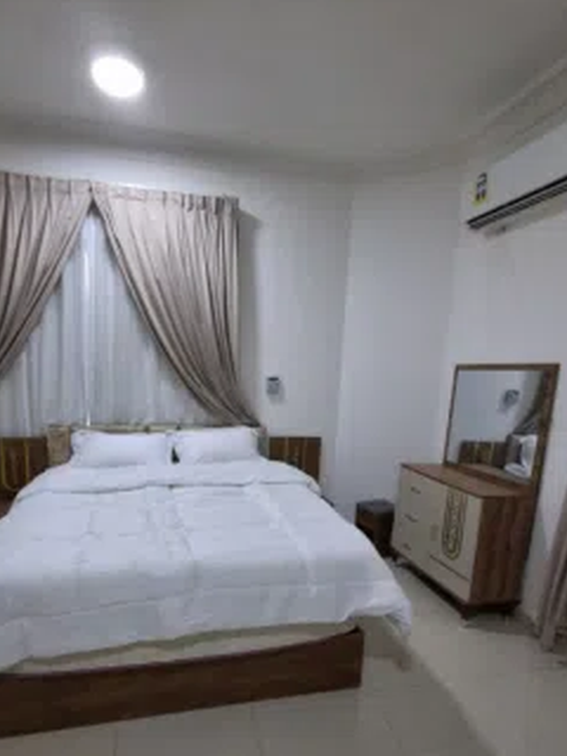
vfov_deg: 80.9
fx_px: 437
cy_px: 447
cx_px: 255
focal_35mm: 20
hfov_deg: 65.8
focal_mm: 1.64
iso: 500
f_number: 2.2
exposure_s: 1/33
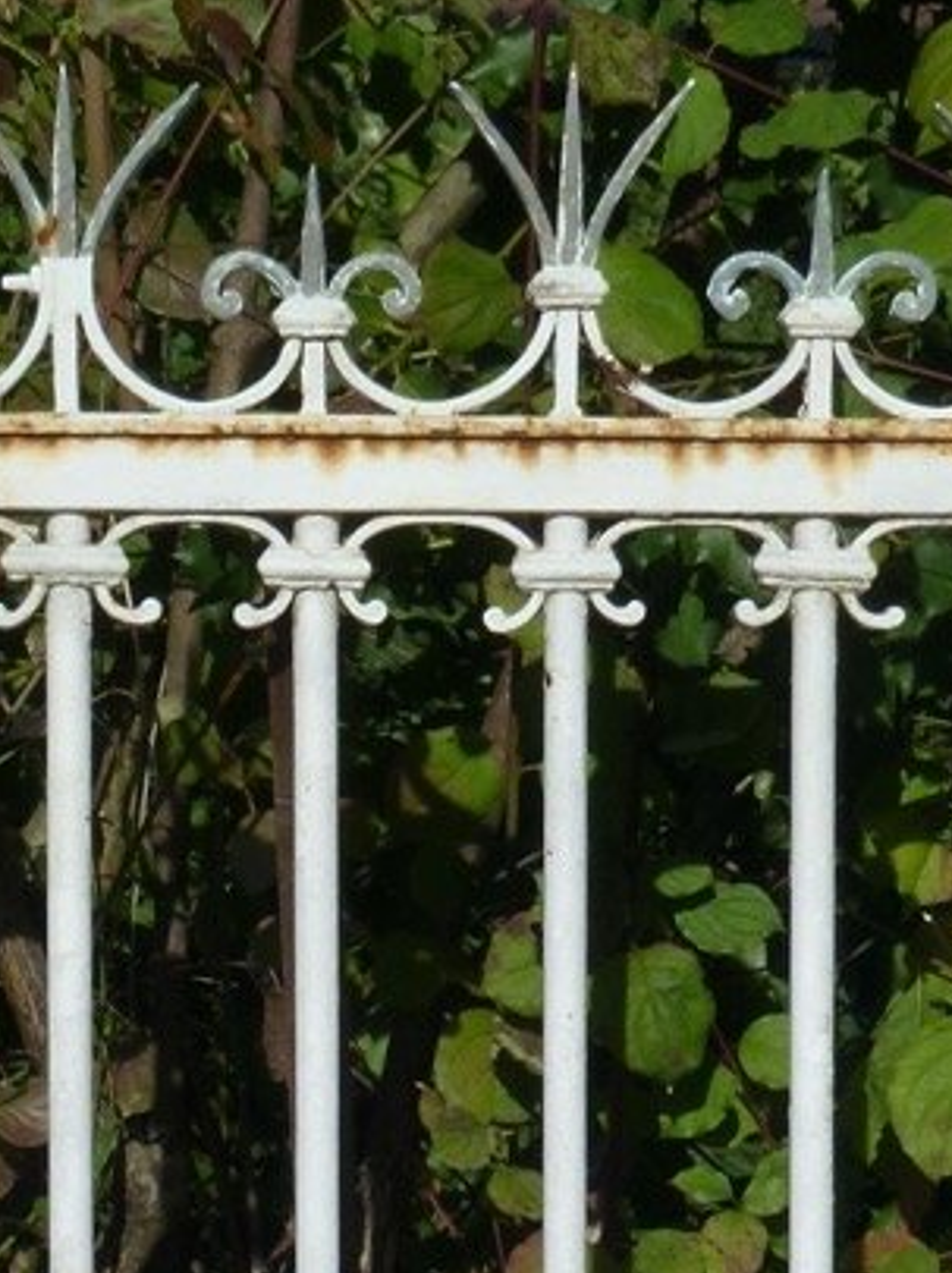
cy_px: 1729
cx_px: 578
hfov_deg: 5.6
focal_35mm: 264
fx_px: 9696
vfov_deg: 7.4
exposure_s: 1/1300
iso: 100
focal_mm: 16
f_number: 4.9
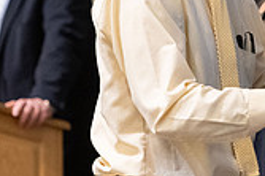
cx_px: 272
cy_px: 1
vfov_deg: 3.1
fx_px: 3236
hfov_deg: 4.7
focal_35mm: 440
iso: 4000
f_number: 2.8
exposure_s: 1/160
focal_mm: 112
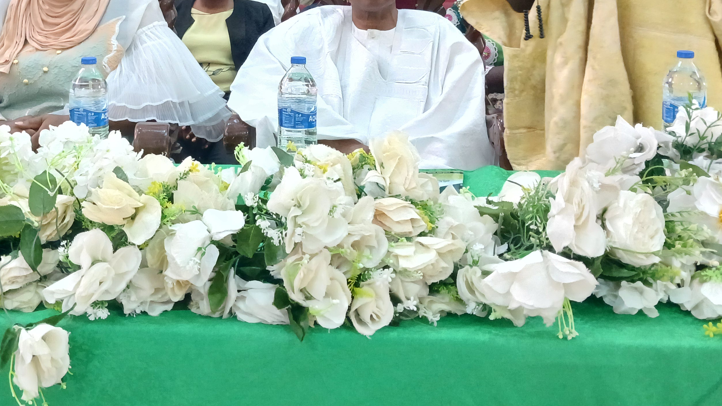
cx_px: 242
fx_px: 919
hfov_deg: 42.3
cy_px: -35
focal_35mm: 48
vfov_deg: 23.5
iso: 500
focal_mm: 3.98
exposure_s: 1/25
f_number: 1.8
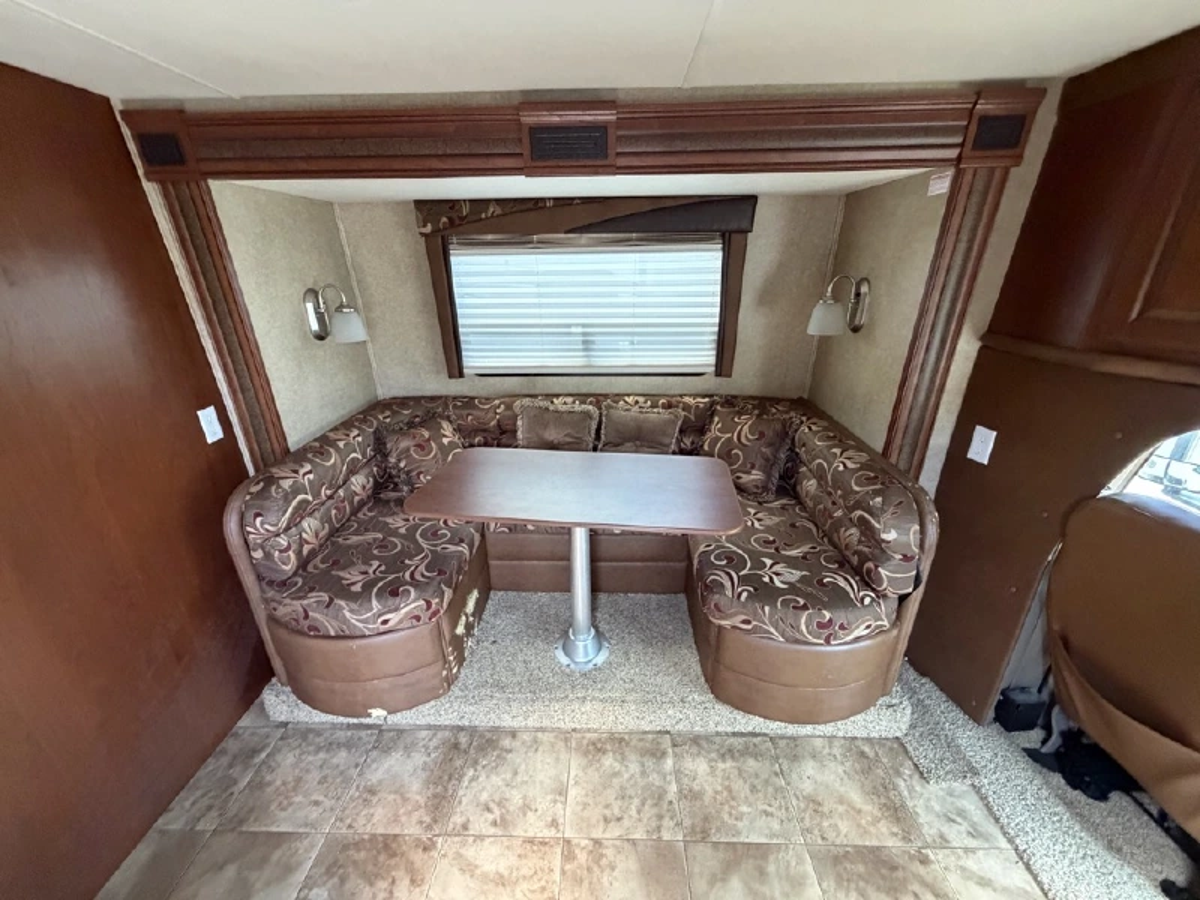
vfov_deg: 85.7
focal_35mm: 14
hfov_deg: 102.1
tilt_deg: -20.9
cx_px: 600
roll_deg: +2.4
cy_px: 450
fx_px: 485
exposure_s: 1/60
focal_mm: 2.22
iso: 640
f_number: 2.2
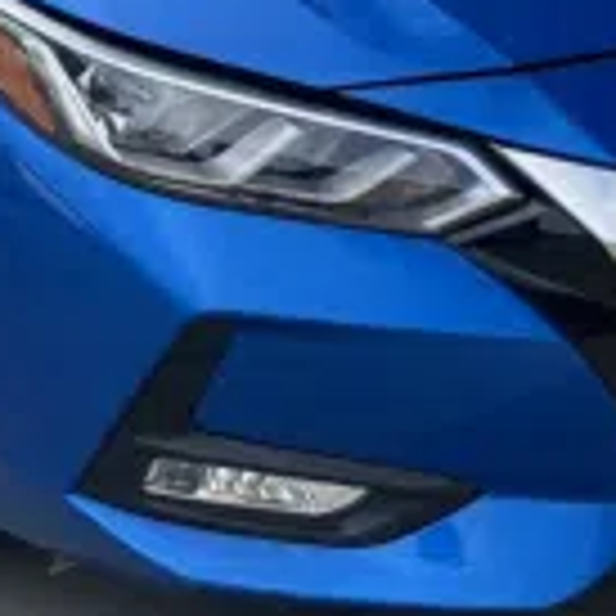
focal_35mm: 107
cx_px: 171
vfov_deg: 15.7
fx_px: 2154
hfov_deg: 16.2
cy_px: -126
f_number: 1.8
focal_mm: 4.25
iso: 32
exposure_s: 1/1447
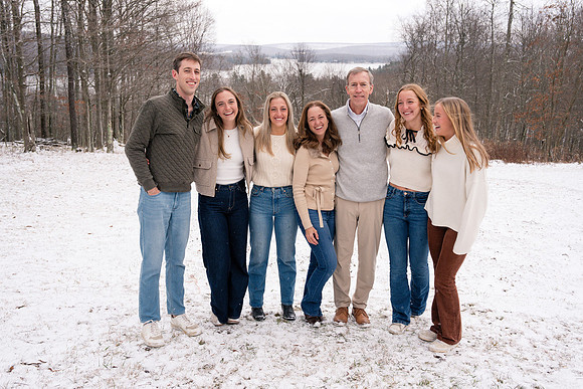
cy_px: 194
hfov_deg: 55.8
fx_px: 551
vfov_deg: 38.9
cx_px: 292
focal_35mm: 34
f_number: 6.3
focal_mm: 34
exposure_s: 1/250
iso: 400
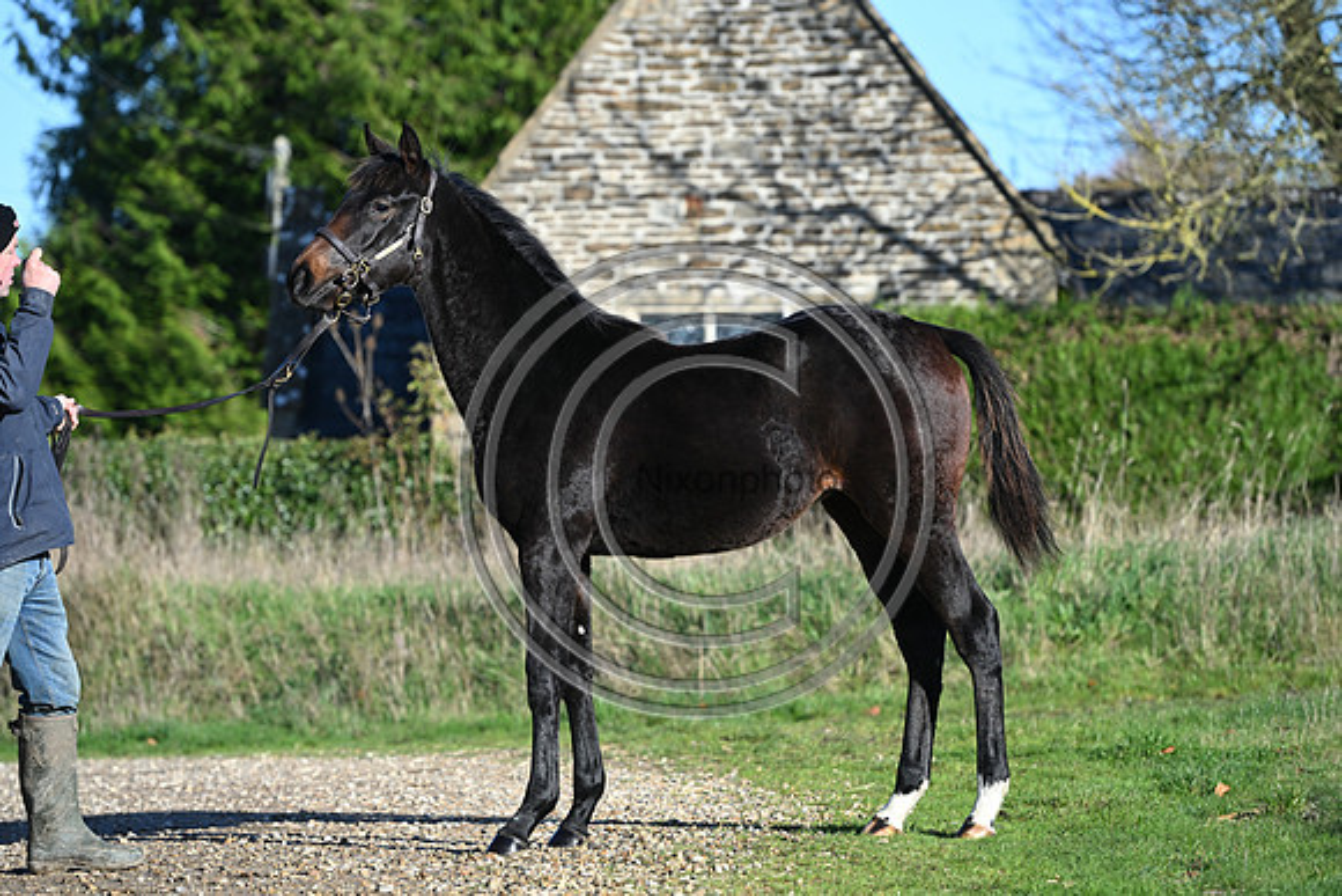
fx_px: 5779
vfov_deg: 8.9
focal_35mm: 155
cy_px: 448
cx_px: 671
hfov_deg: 13.2
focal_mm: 155
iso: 280
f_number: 4.5
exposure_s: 1/1250
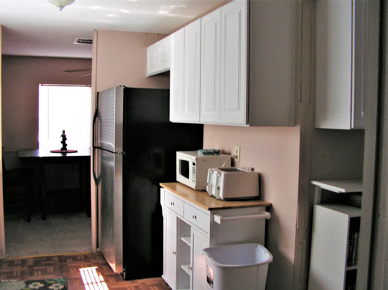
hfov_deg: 51.4
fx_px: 403
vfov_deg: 39.6
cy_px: 145
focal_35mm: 36
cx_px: 194
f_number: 3.2
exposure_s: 1/40
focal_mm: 6
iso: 125
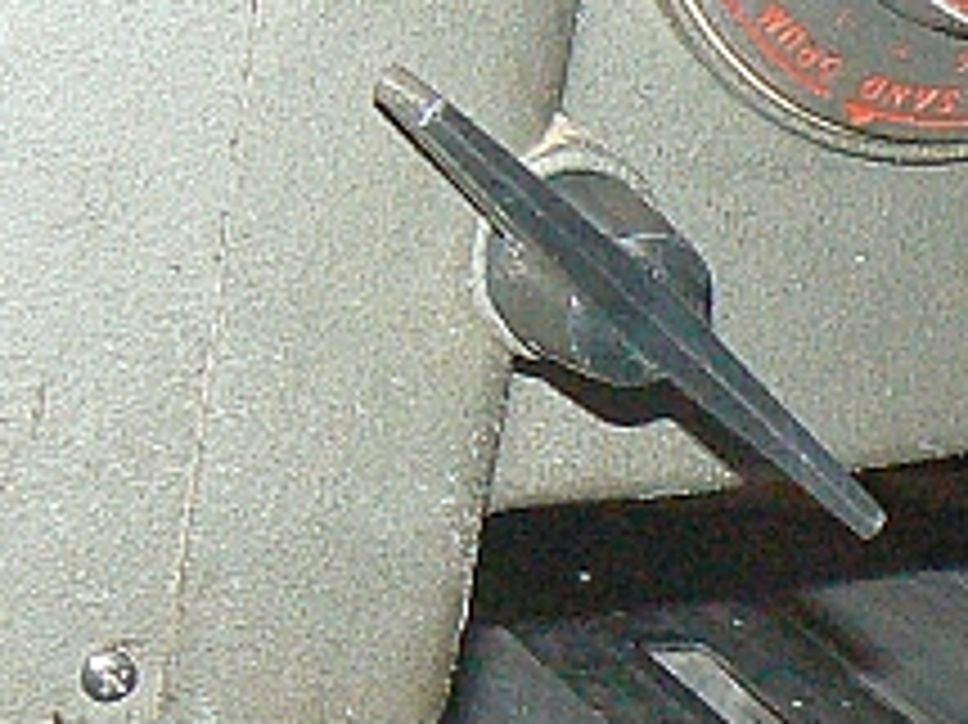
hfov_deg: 12.2
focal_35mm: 160
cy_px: 1039
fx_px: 4472
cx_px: 954
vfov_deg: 9.1
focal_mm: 6
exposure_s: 1/30
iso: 400
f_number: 2.8
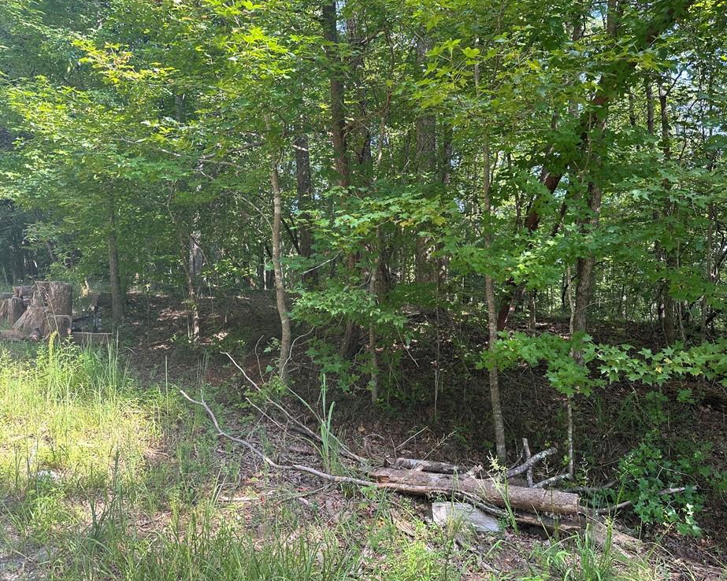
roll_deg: +0.4
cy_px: 299
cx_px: 391
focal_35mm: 26
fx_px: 559
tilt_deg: +2.2
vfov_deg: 54.9
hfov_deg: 66.0
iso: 80
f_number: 1.78
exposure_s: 1/192
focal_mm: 6.86
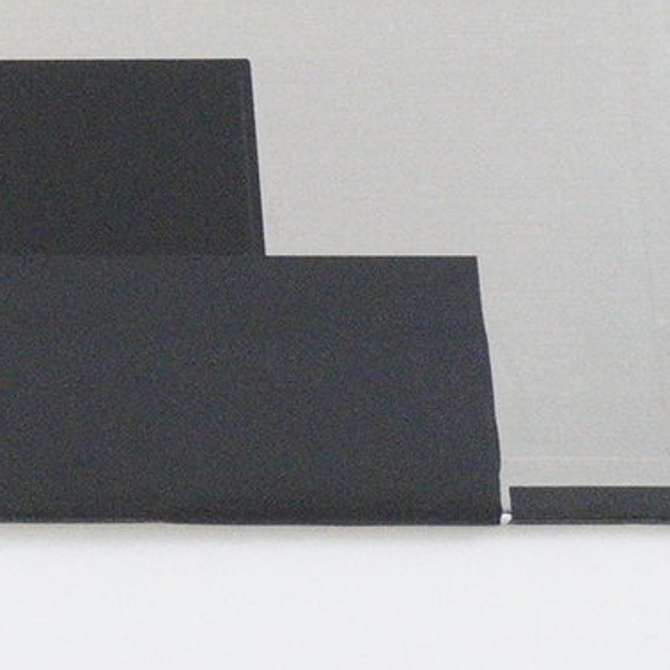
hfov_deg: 7.5
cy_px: -500
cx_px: -927
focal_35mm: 219
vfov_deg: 7.8
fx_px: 4796
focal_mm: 26
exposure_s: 1/160
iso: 5000
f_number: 6.3
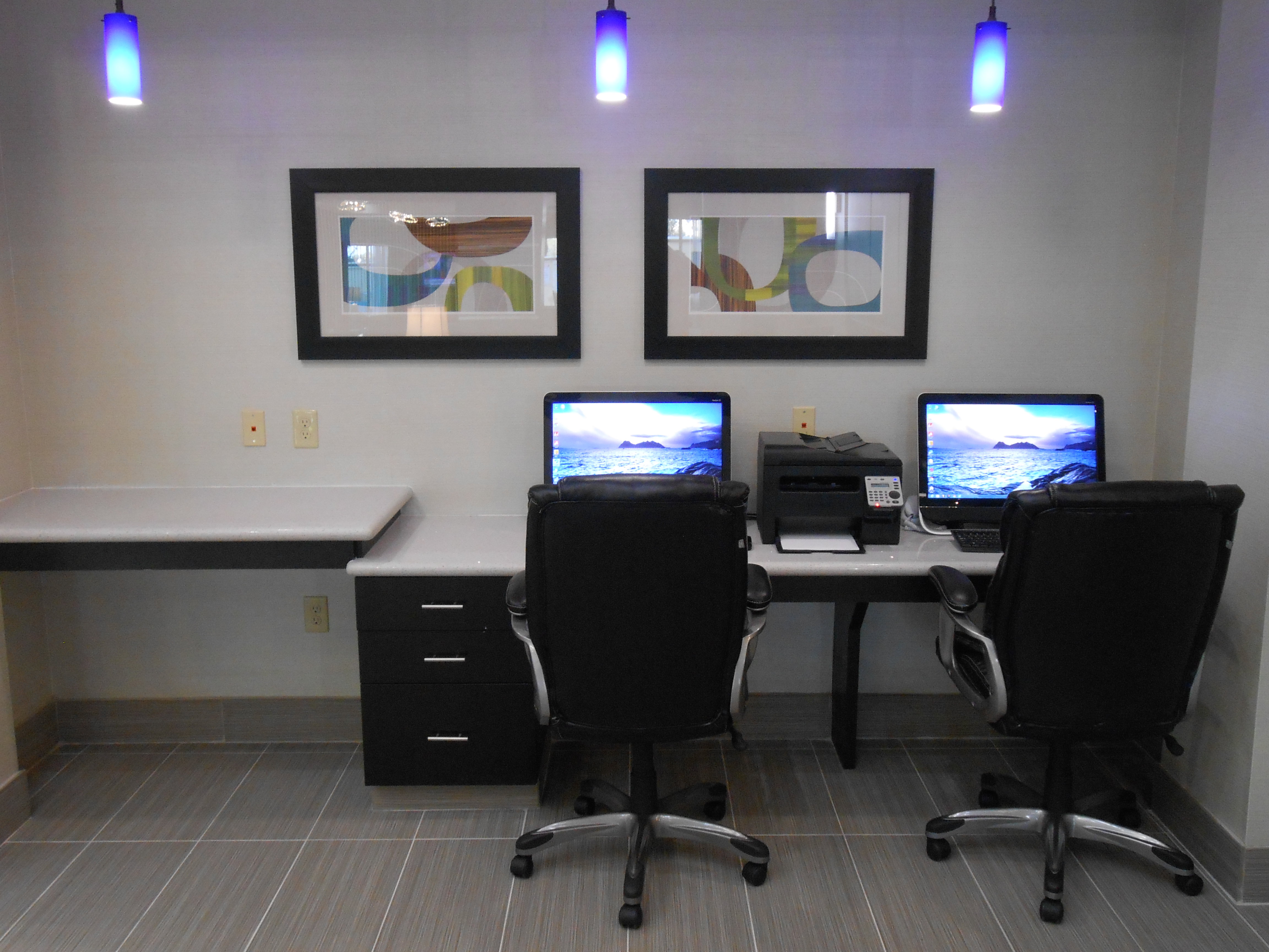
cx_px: 634
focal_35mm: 34
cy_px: 476
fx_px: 1246
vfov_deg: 41.8
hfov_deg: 54.0
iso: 400
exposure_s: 1/20
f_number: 3.9
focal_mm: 6
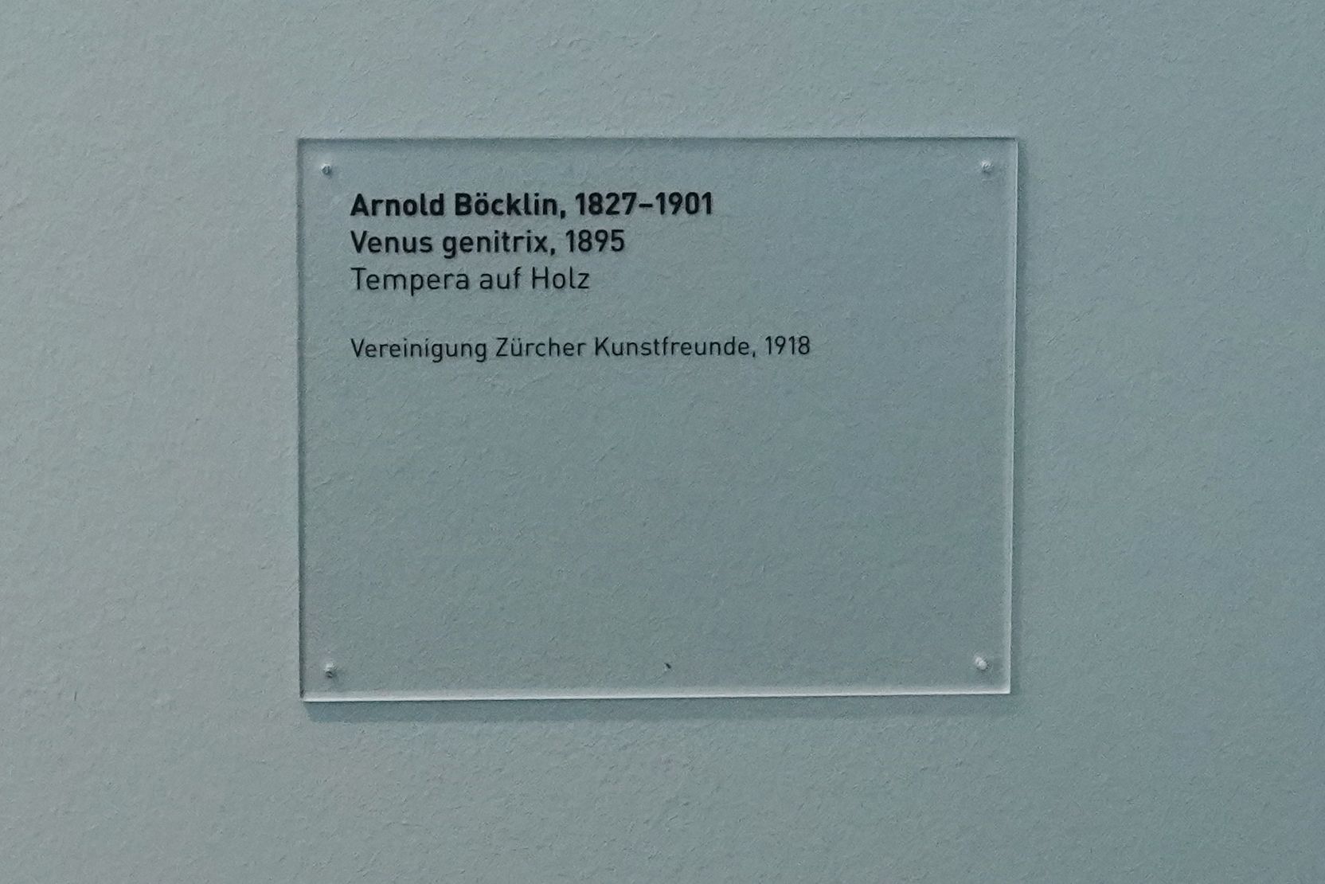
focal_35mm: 24
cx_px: 662
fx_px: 883
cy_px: 442
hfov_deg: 73.7
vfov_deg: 53.2
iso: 3200
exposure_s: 1/80
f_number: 5.6
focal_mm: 24
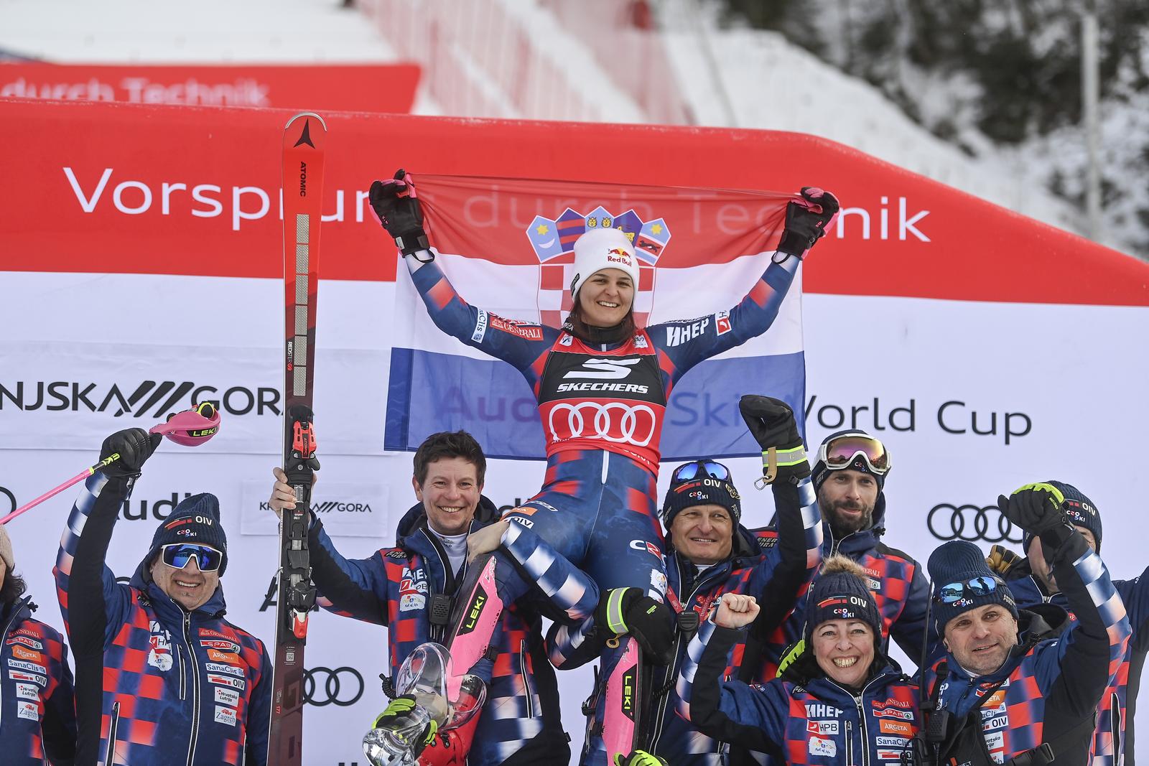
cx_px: 574
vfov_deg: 11.4
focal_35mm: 120
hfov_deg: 17.1
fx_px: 3830
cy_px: 383
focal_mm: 120
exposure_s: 1/1250
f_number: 3.2
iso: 200
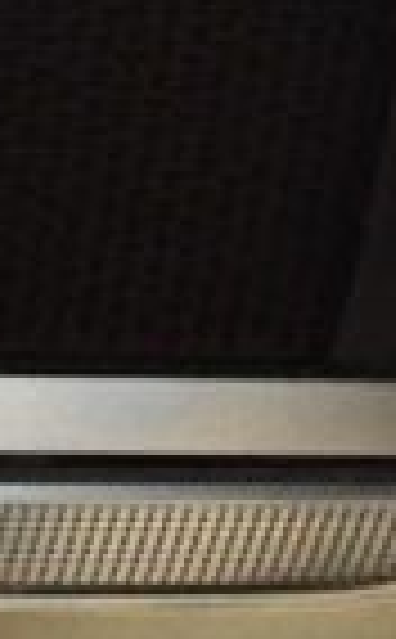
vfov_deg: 9.6
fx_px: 3457
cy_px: -796
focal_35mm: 199
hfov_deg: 6.5
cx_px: -216
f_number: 3.5
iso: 3200
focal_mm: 18
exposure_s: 1/60
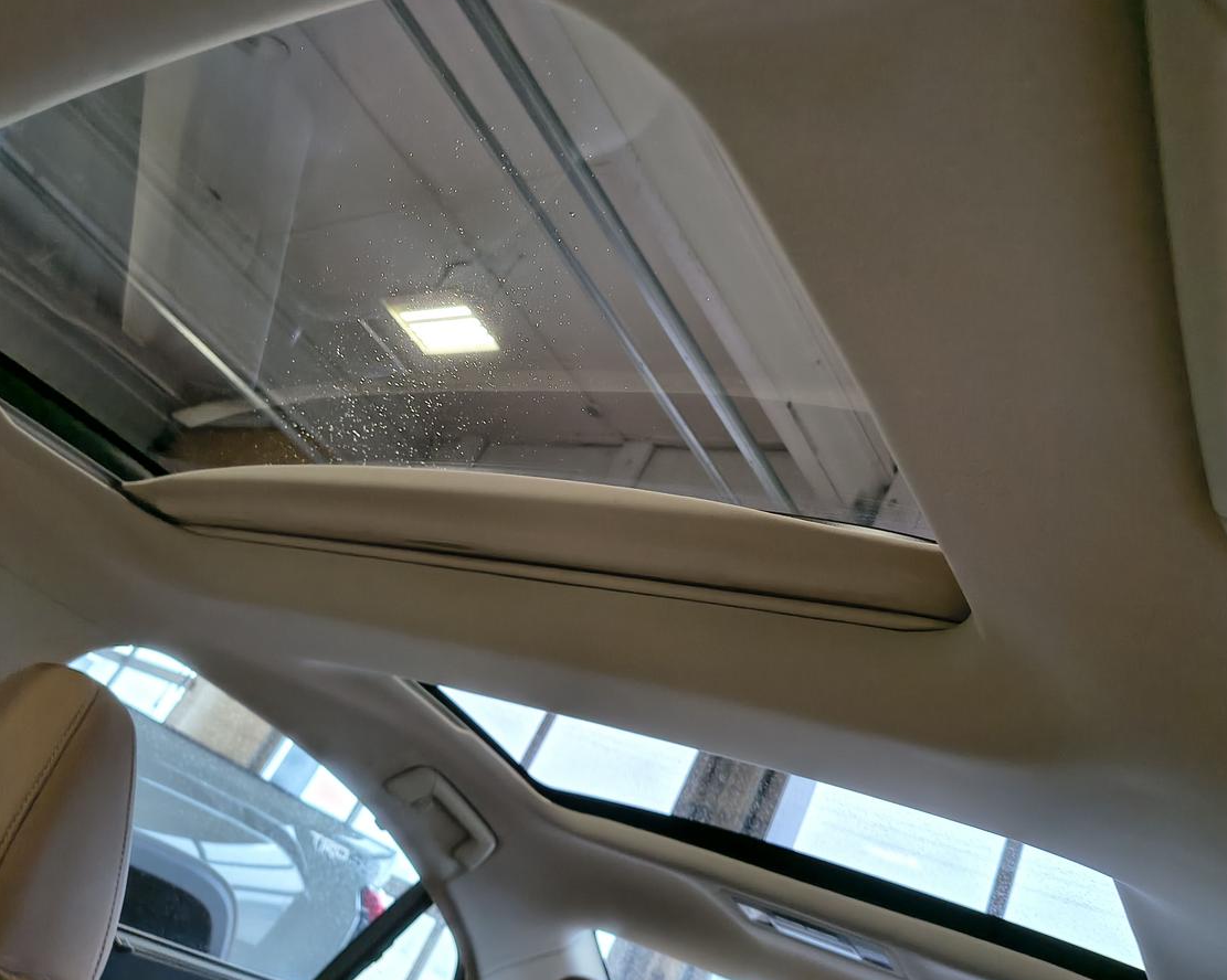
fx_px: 980
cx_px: 634
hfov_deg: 64.1
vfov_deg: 53.2
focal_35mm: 27
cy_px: 477
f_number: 1.8
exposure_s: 1/120
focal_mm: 5.56
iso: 692
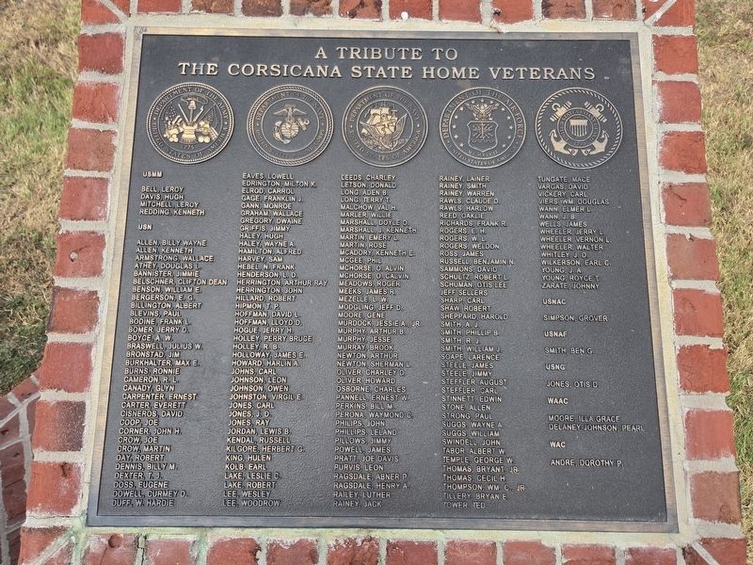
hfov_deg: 73.9
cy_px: 282
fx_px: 500
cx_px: 376
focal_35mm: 23
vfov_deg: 58.9
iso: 80
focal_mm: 5.4
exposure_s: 1/1179
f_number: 1.8
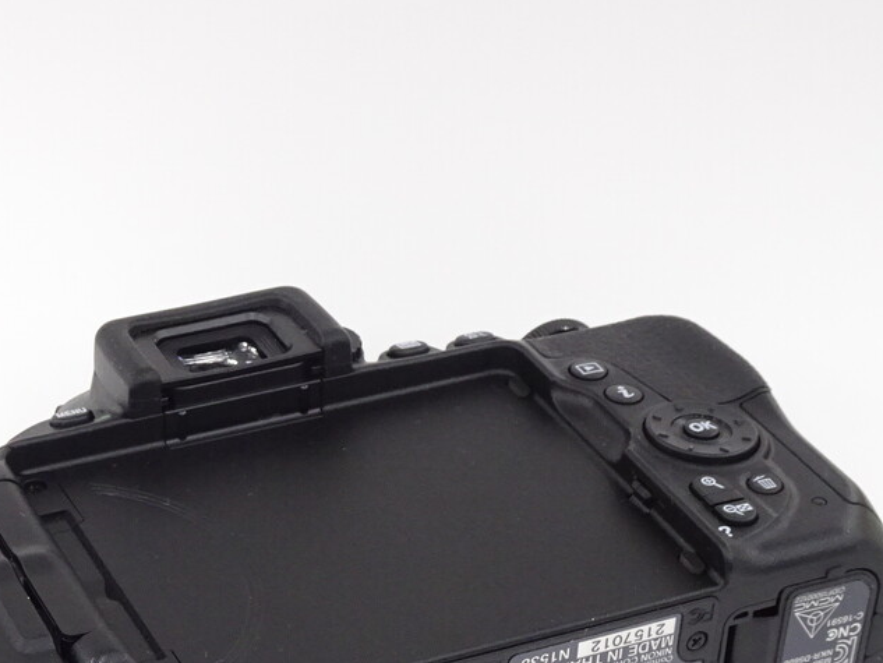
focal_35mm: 91
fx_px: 2322
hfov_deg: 21.2
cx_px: 149
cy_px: 599
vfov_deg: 16.0
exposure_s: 1/50
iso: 400
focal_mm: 8.18
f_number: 4.5
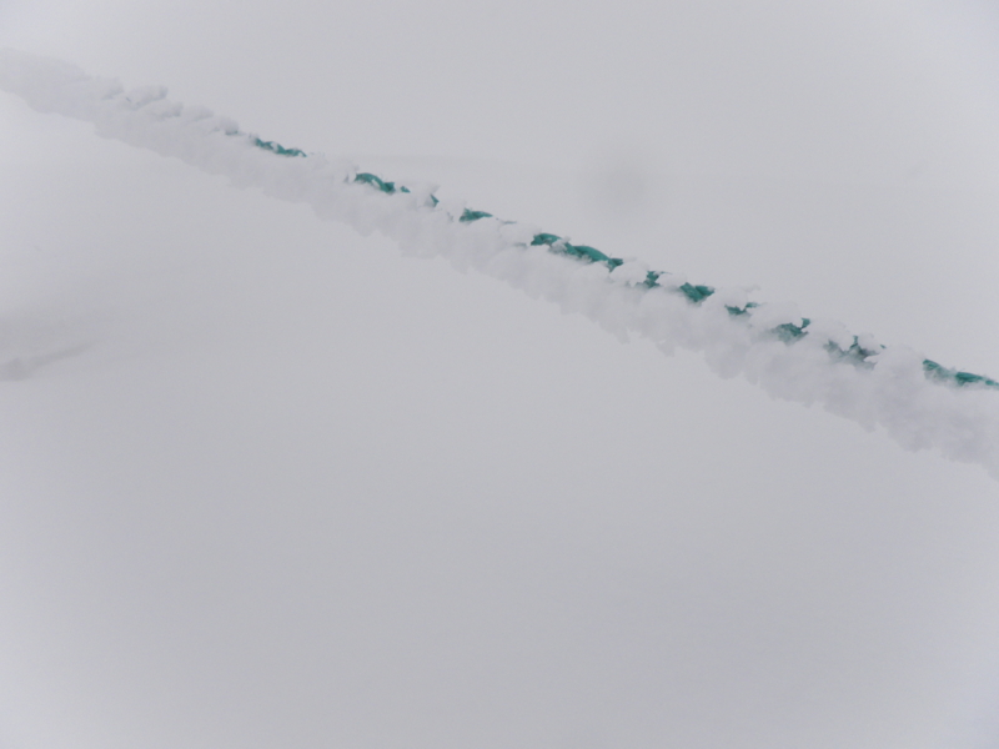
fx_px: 1010
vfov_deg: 40.7
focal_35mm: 35
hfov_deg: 52.6
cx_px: 500
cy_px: 374
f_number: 6.3
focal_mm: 6.2
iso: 64
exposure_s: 1/250
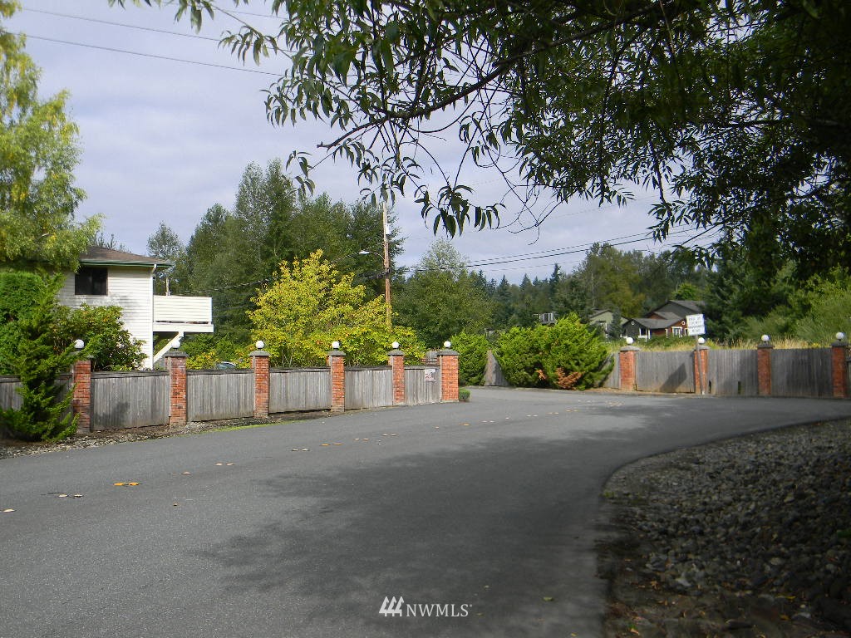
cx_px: 426
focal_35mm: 41
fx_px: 1008
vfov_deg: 35.1
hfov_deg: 45.8
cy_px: 319
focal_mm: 7.3
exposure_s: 1/591
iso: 80
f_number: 3.8
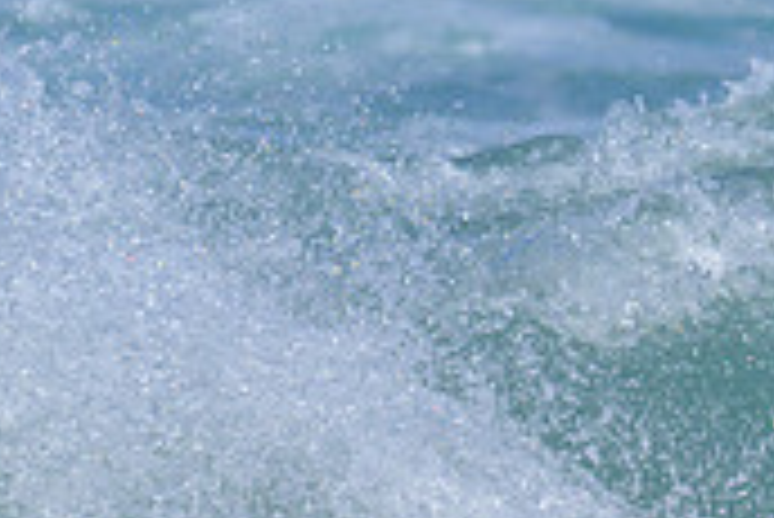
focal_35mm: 2373
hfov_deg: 0.9
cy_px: 687
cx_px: 1223
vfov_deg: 0.6
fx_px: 51061
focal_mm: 520
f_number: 11
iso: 720
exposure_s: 1/2000
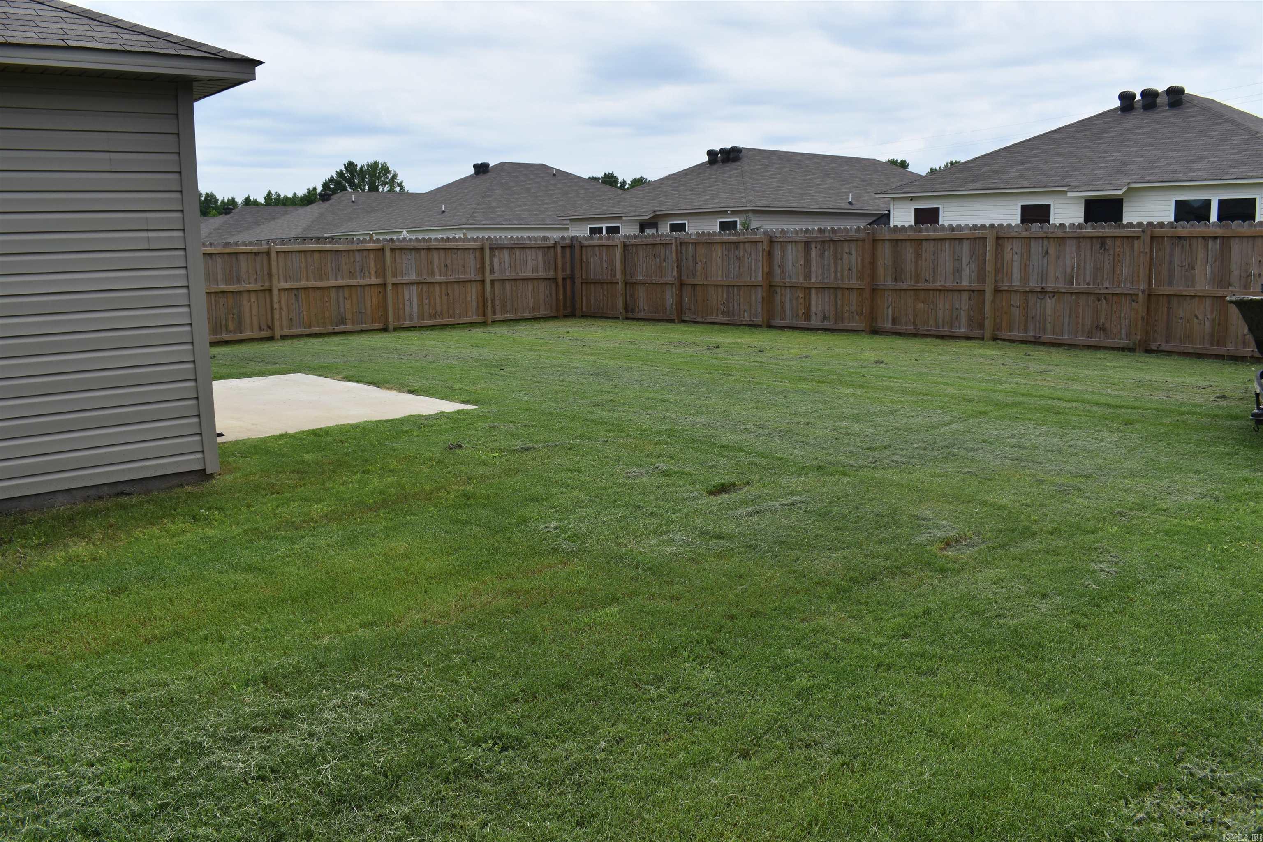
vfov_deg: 43.6
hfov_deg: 61.9
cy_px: 421
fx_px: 1052
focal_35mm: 30
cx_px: 632
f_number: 9
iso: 100
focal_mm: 20
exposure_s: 1/320
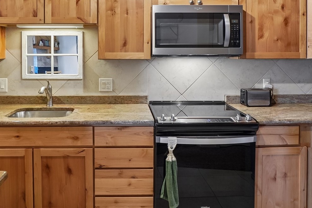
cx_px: 131
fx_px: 269
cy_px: 55
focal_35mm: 31
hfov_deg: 60.0
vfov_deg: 41.3
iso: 400
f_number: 8
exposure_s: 1/2.5
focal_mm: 12
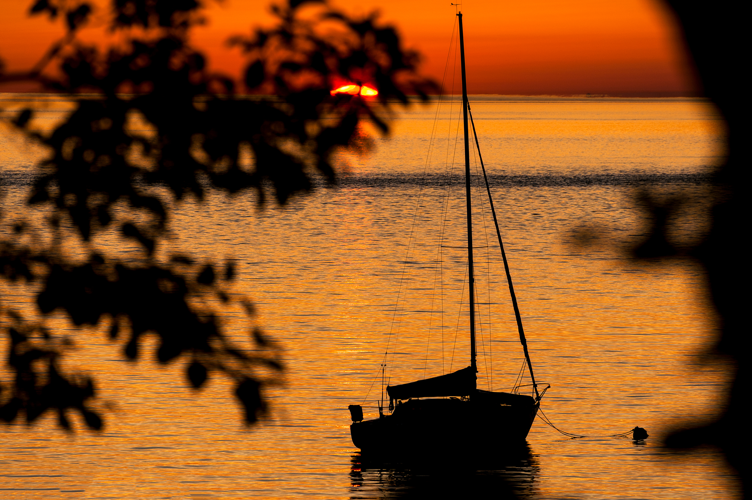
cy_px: 250
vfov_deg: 5.7
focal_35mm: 240
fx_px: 5010
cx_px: 376
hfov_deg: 8.6
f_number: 7.1
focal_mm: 240
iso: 200
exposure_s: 1/800
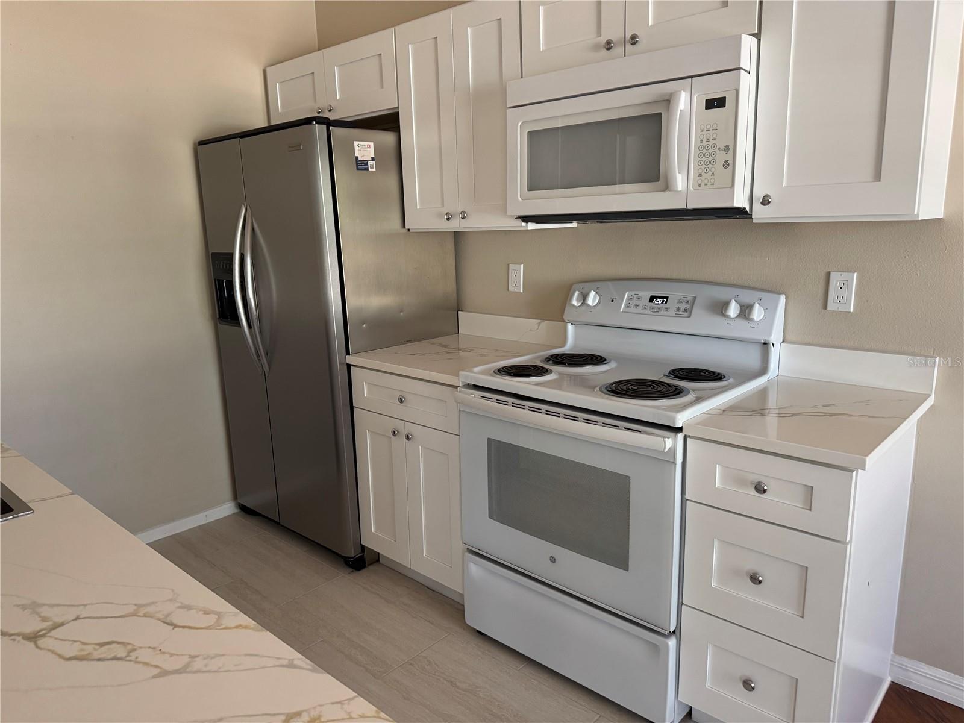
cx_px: 482
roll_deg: +1.3
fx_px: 668
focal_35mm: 24
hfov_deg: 71.6
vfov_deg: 56.8
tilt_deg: -12.0
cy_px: 362
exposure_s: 1/60
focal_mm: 6.76
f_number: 1.78
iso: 250
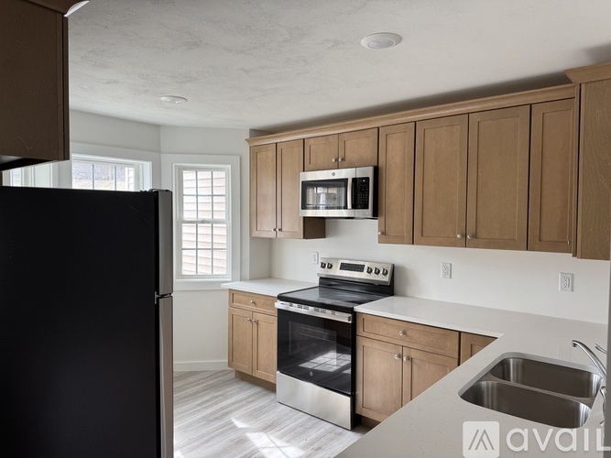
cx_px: 306
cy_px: 229
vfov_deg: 56.8
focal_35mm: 24
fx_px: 424
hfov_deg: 71.6
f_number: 1.78
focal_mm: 6.76
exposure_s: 1/121
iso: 80
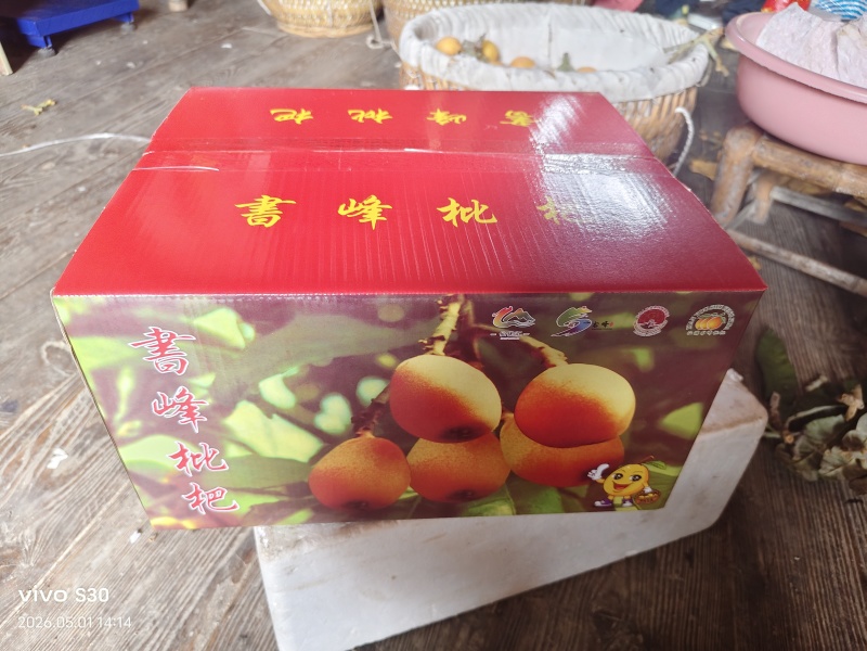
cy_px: 326
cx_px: 434
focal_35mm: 23
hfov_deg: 73.9
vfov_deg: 58.9
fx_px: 576
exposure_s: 1/50
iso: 614
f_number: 1.88
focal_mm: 5.56
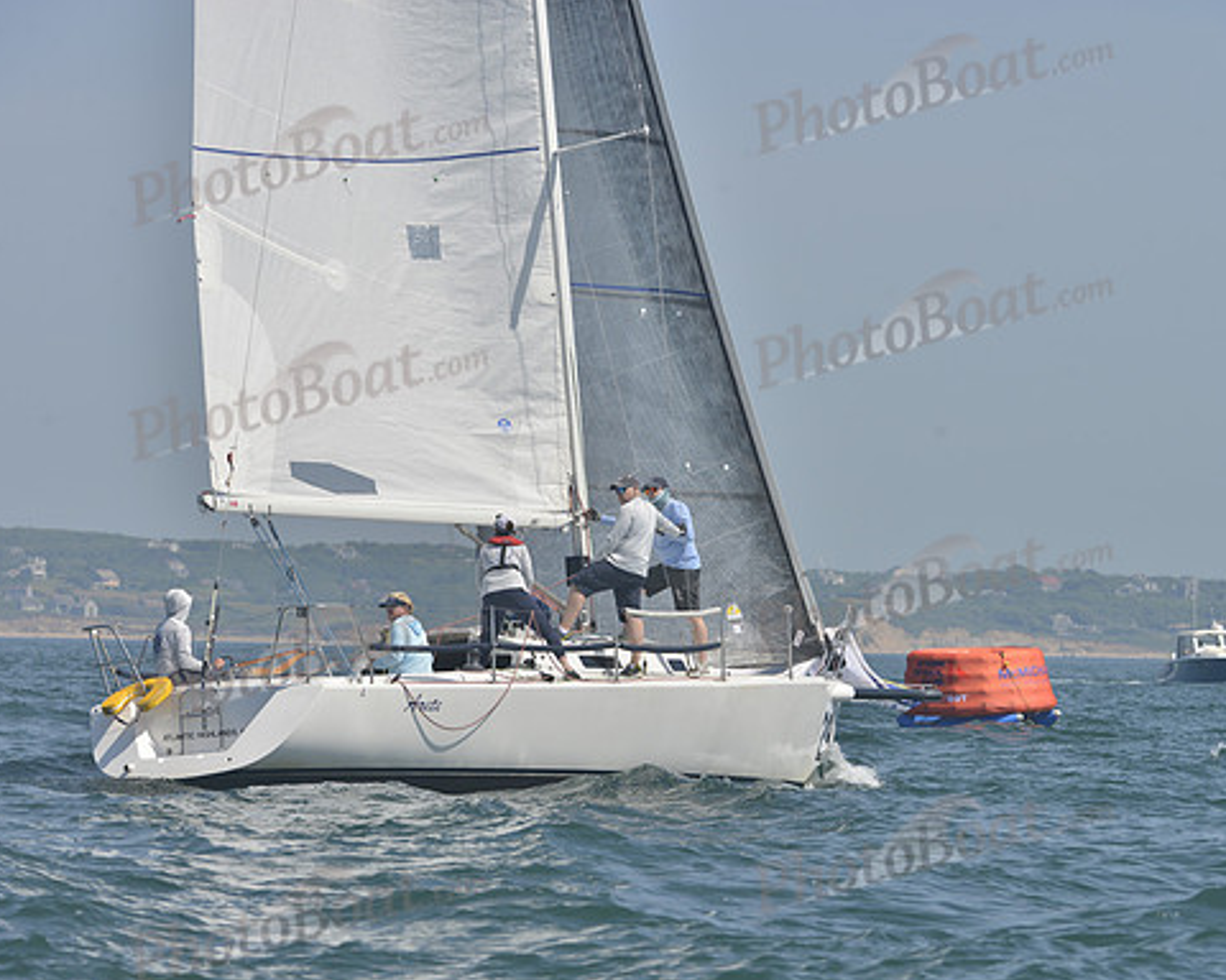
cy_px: 491
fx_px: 8237
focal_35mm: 227
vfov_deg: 6.8
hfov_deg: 8.5
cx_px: 623
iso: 280
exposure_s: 1/1000
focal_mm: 200
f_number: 8
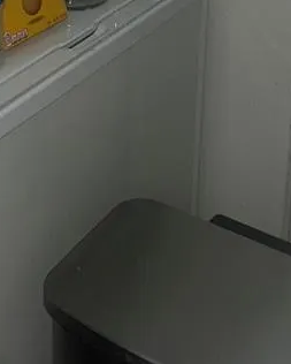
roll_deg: -2.9
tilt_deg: -18.2
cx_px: 123
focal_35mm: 89
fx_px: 958
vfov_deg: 19.9
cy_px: -92
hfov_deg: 17.3
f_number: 1.78
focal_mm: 6.86
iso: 80
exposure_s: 1/35
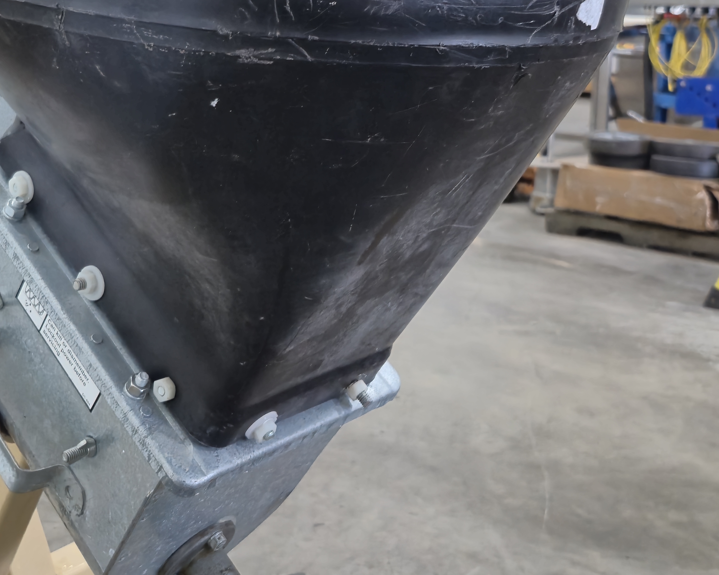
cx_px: 278
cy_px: 139
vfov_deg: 29.7
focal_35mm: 50
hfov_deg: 37.2
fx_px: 1064
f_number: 1.8
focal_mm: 5.4
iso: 200
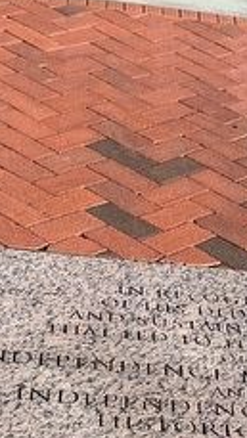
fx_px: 1151
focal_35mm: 99
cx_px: 232
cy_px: 648
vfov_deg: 19.0
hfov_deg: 12.1
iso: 50
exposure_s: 1/1802
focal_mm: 5.1
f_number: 1.6
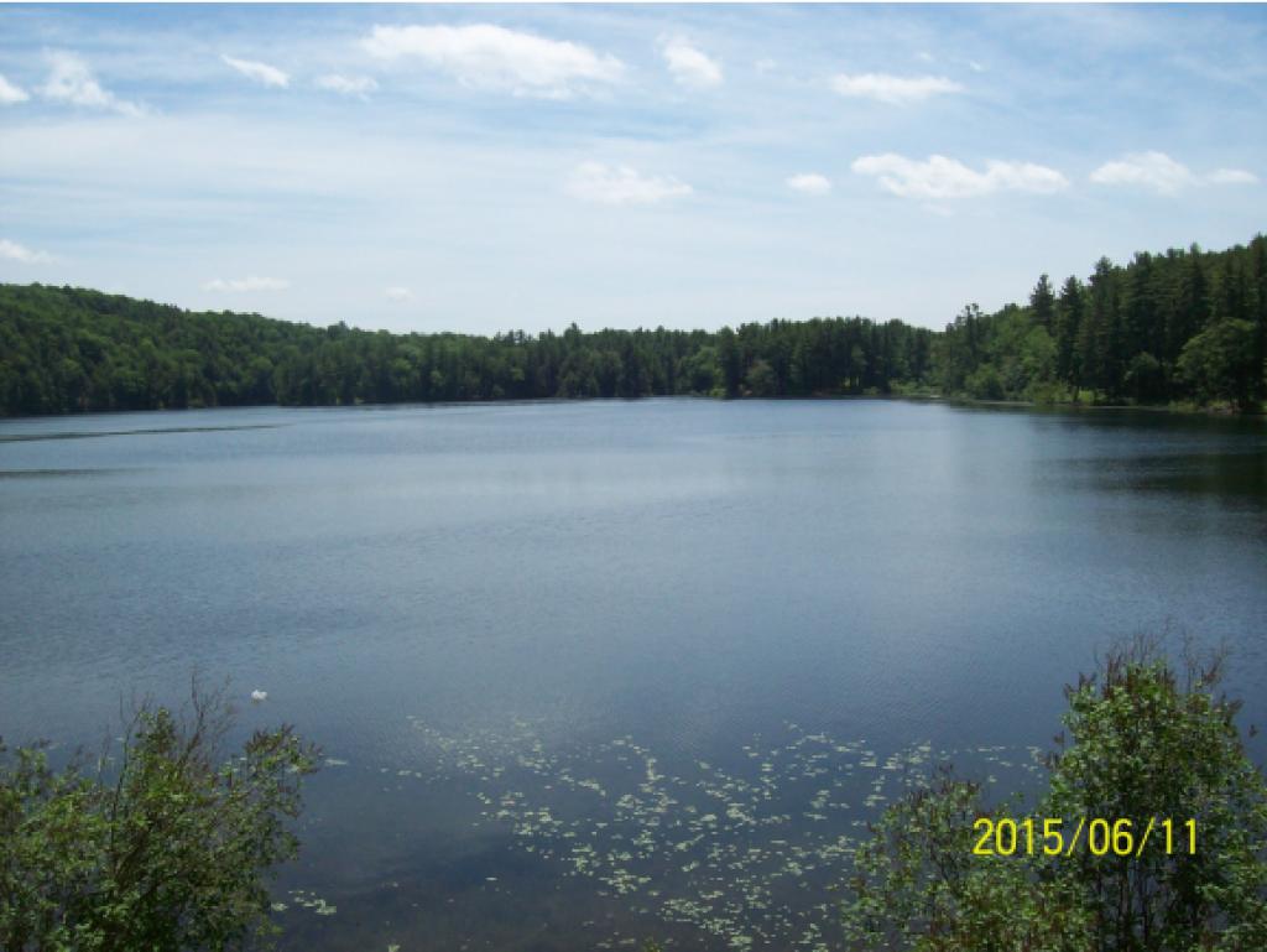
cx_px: 634
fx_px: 1318
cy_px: 476
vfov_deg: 39.7
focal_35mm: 36
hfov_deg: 51.3
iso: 80
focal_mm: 6
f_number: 4.8
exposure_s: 1/798
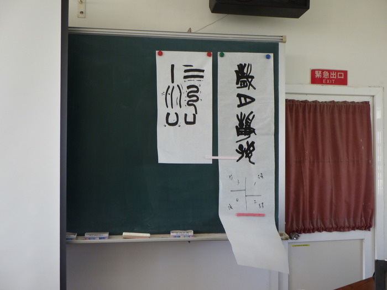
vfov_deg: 41.8
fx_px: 380
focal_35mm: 34
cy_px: 145
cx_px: 194
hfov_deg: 54.0
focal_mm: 6.1
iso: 200
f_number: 3.8
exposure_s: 1/50
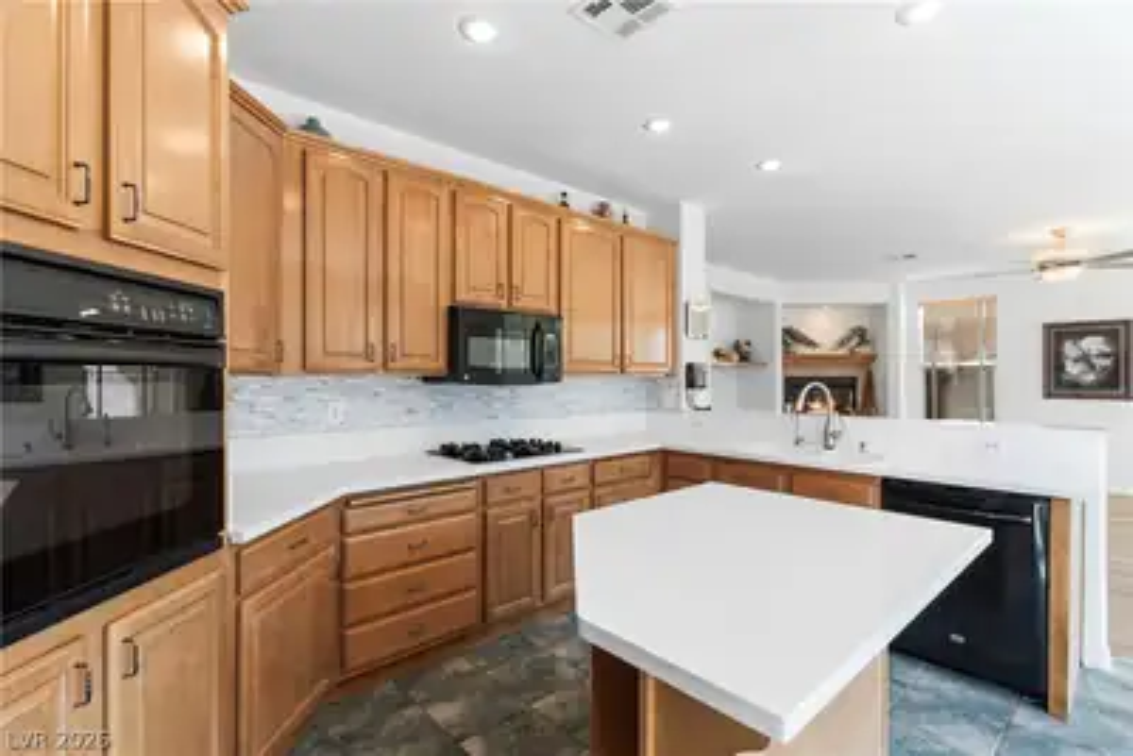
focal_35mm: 17
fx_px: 535
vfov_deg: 70.5
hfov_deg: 93.3
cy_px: 378
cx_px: 566
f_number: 8
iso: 400
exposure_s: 1/13
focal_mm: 17
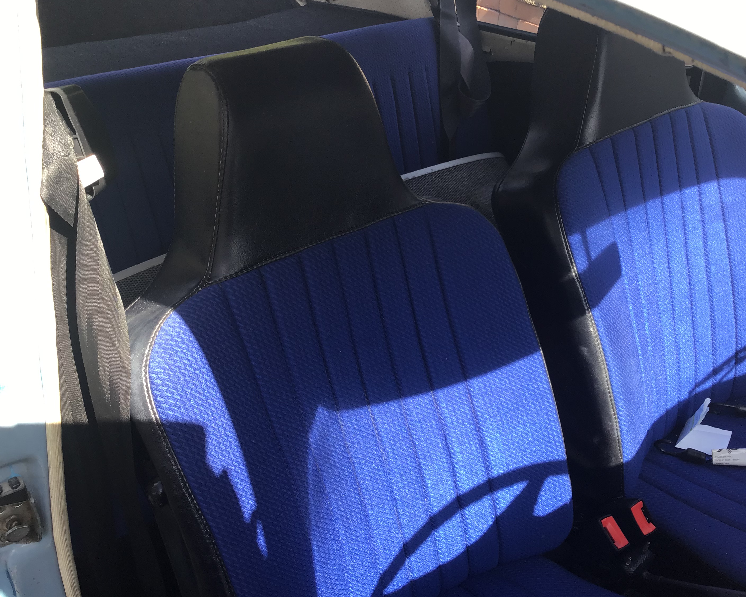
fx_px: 773
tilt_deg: -30.9
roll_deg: -2.1
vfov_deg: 42.2
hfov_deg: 51.5
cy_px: 292
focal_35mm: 35
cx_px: 364
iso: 25
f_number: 2.4
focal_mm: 3.3
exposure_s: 1/134
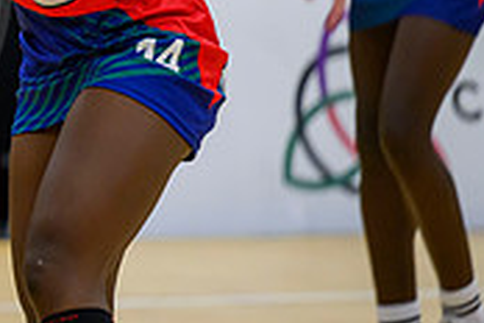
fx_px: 8967
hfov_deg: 3.1
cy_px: -43
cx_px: -273
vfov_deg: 2.1
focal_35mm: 667
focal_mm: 200
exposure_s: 1/1250
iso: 4000
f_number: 2.8
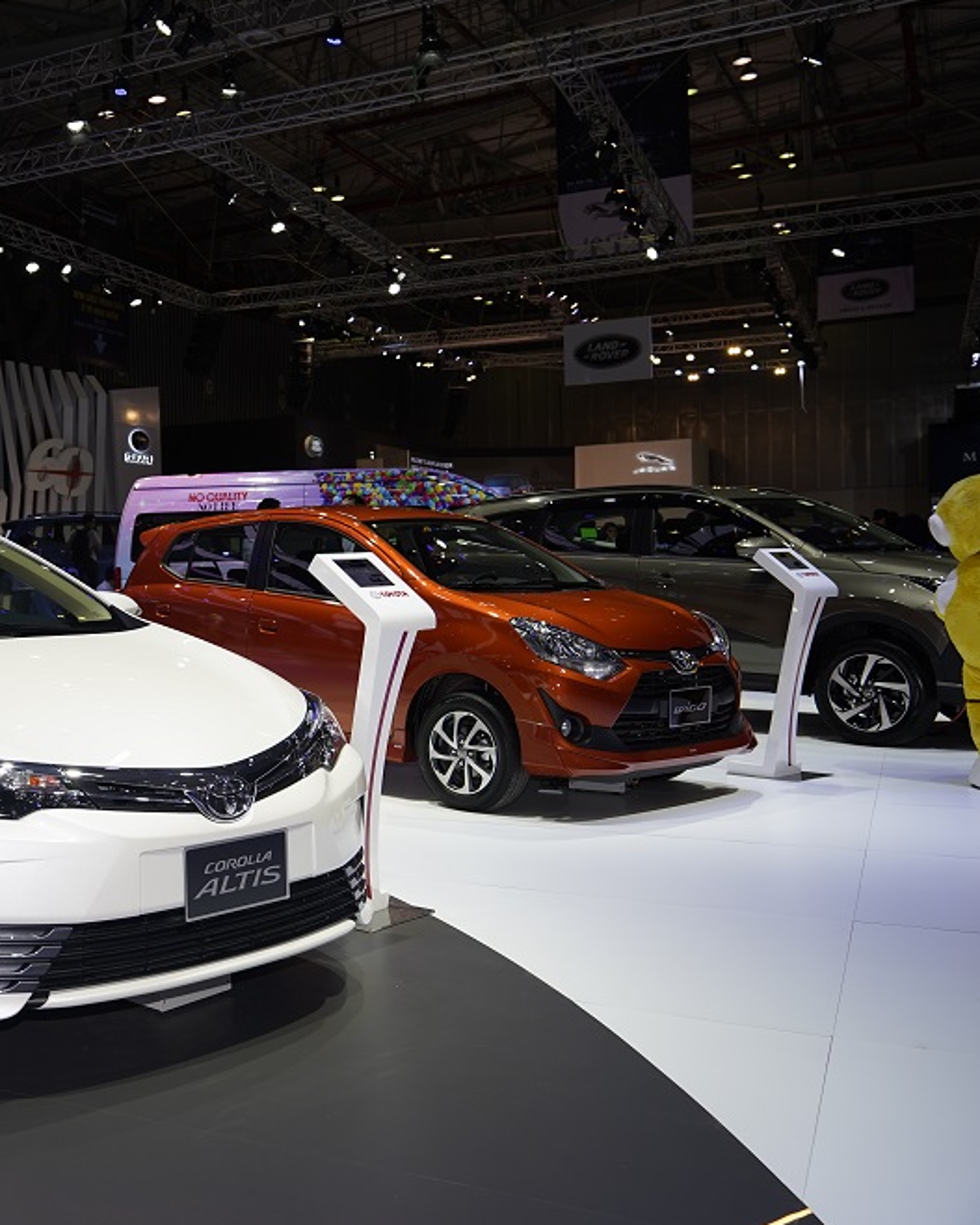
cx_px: 60
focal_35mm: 37
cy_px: 615
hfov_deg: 37.0
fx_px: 1342
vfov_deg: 49.1
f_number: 4
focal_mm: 26
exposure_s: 1/100
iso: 400
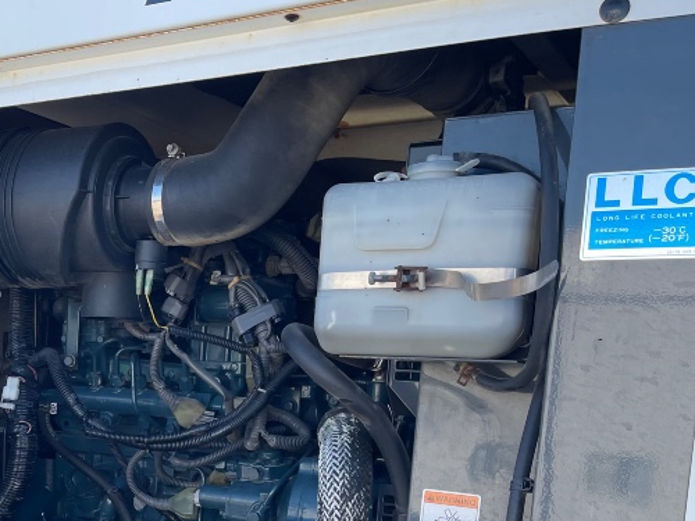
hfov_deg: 35.6
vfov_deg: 27.9
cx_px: 53
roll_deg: -2.4
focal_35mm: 50
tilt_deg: -5.4
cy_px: 479
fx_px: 1004
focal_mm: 5.1
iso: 32
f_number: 1.6
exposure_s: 1/722
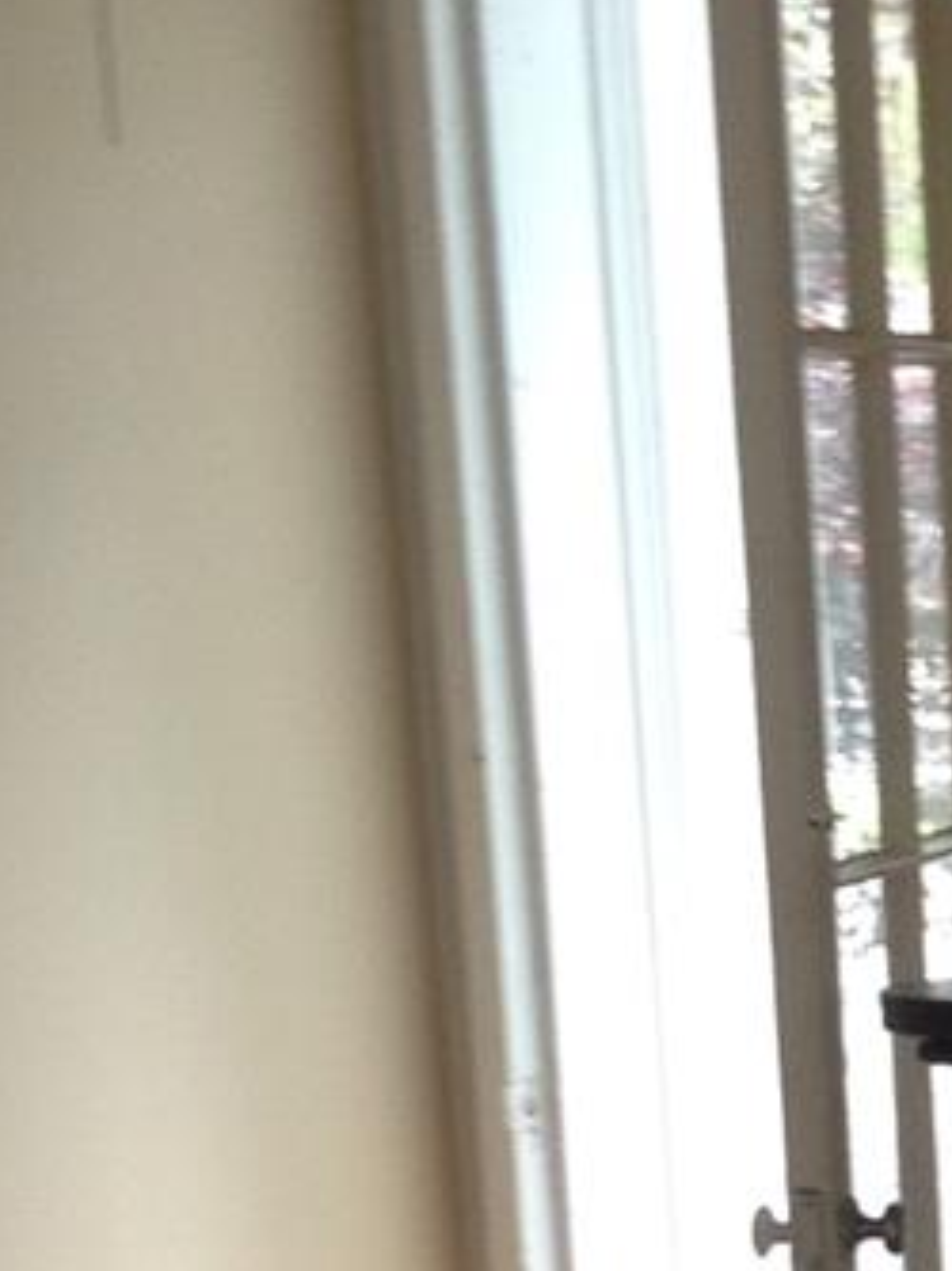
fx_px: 5911
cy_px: 1735
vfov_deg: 11.9
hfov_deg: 8.9
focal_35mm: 161
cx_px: 1599
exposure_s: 1/40
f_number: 2.4
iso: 64
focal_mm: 4.28
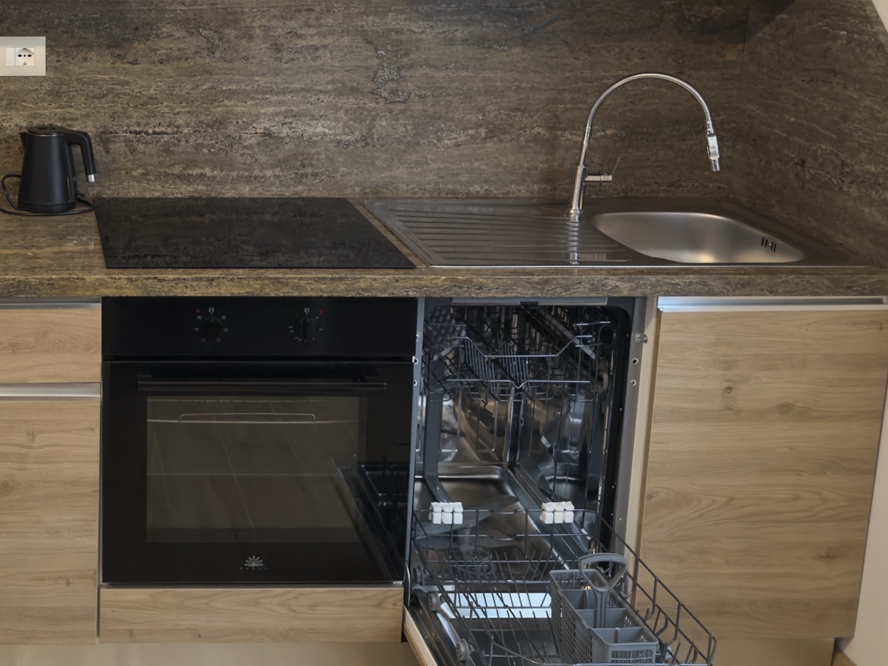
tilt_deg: -10.3
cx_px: 50
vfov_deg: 30.4
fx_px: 1180
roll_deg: +0.2
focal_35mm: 46
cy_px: 98
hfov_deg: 37.8
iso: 400
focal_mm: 6.76
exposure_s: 1/33
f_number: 1.78
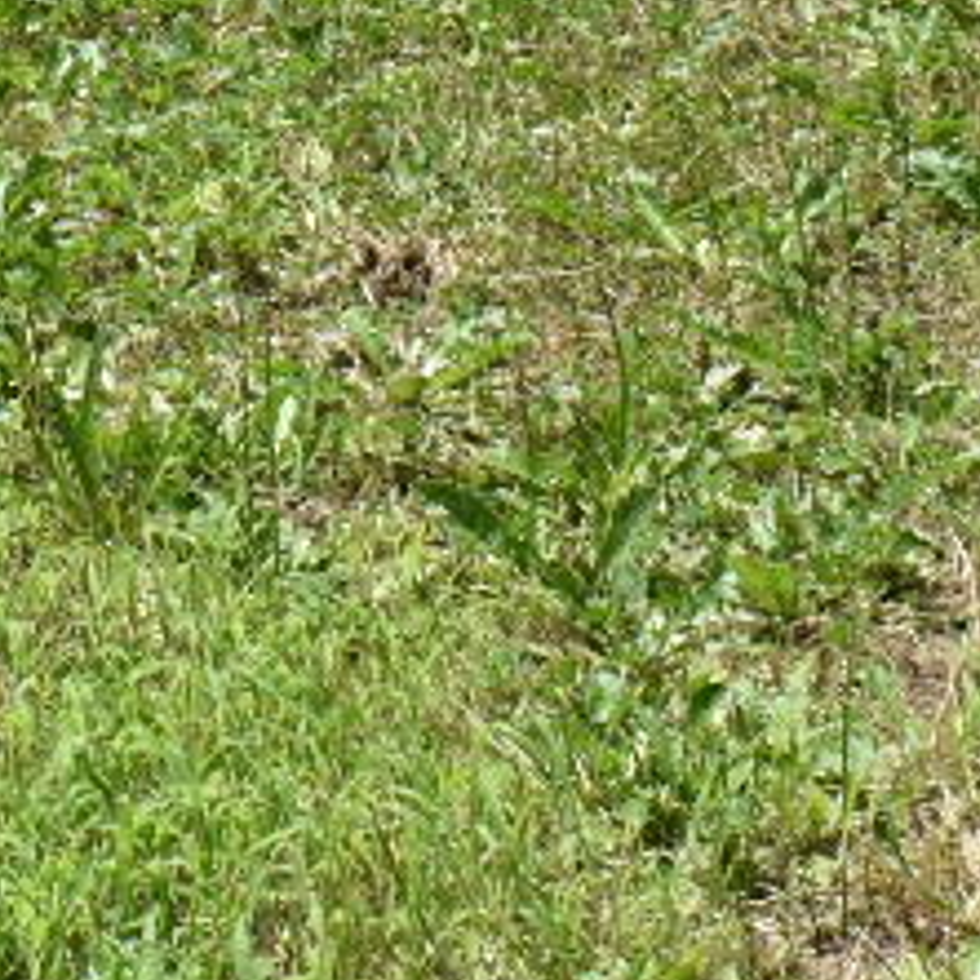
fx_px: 6281
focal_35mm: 196
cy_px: -430
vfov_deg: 8.7
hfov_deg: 8.7
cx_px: -599
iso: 200
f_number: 9
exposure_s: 1/320
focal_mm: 21
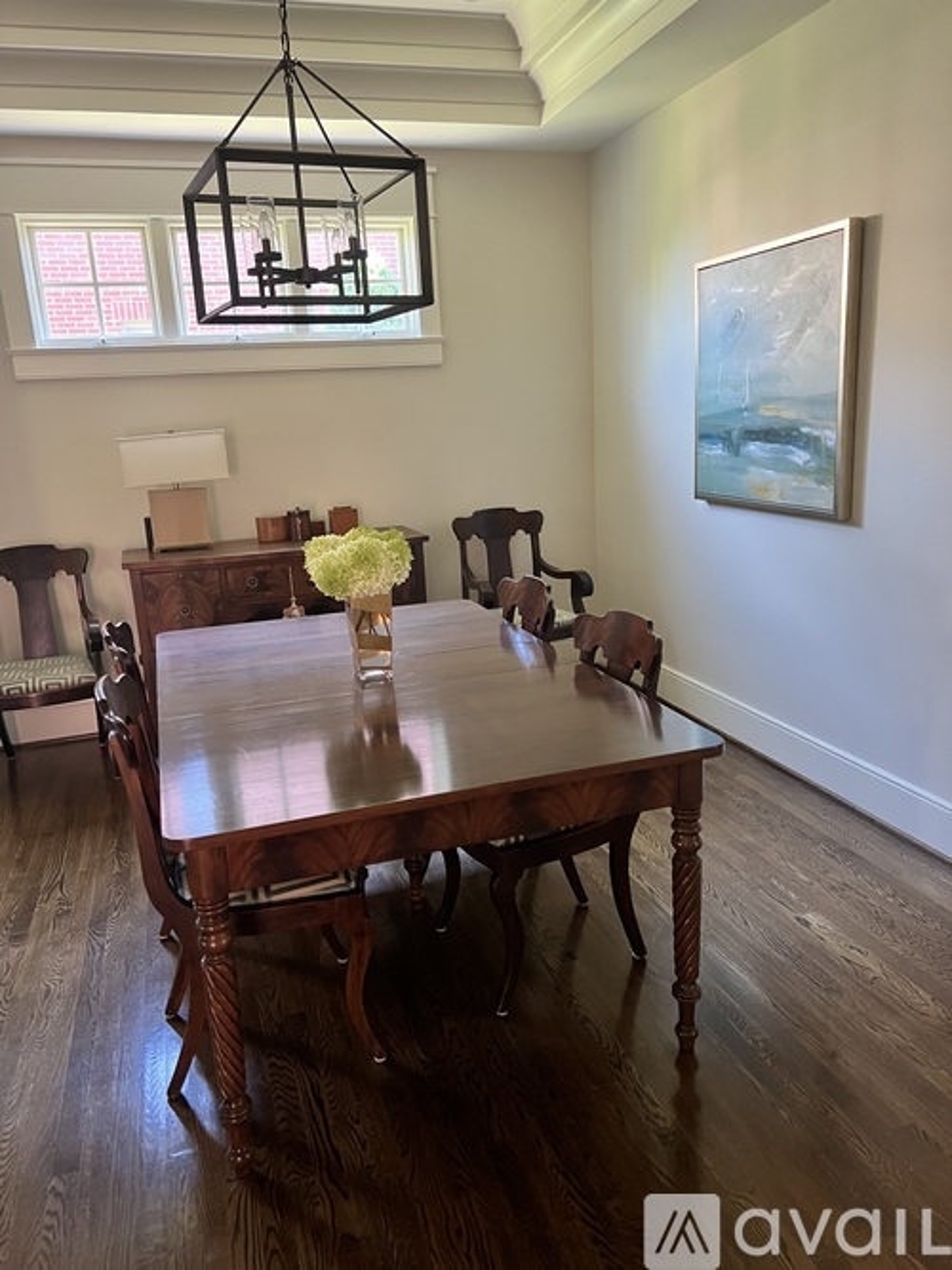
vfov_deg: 67.3
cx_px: 476
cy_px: 635
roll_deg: +2.8
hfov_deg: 53.0
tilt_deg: -12.8
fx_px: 954
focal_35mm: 26
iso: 500
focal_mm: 5.7
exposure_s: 1/60
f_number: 1.5
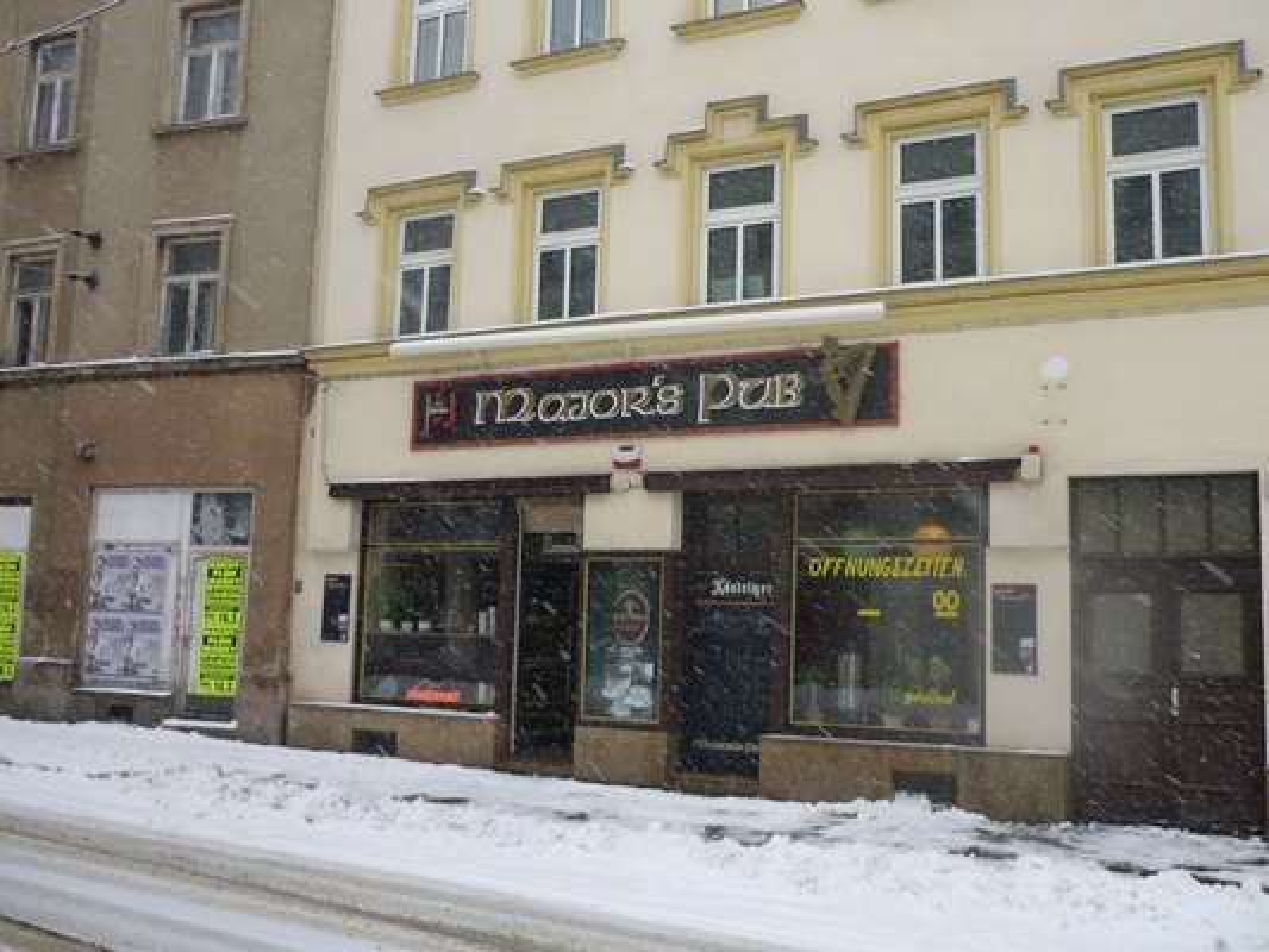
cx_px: 634
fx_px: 1210
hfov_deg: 55.3
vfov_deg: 43.0
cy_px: 476
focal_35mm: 33
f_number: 2.8
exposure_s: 1/160
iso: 80
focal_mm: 5.5
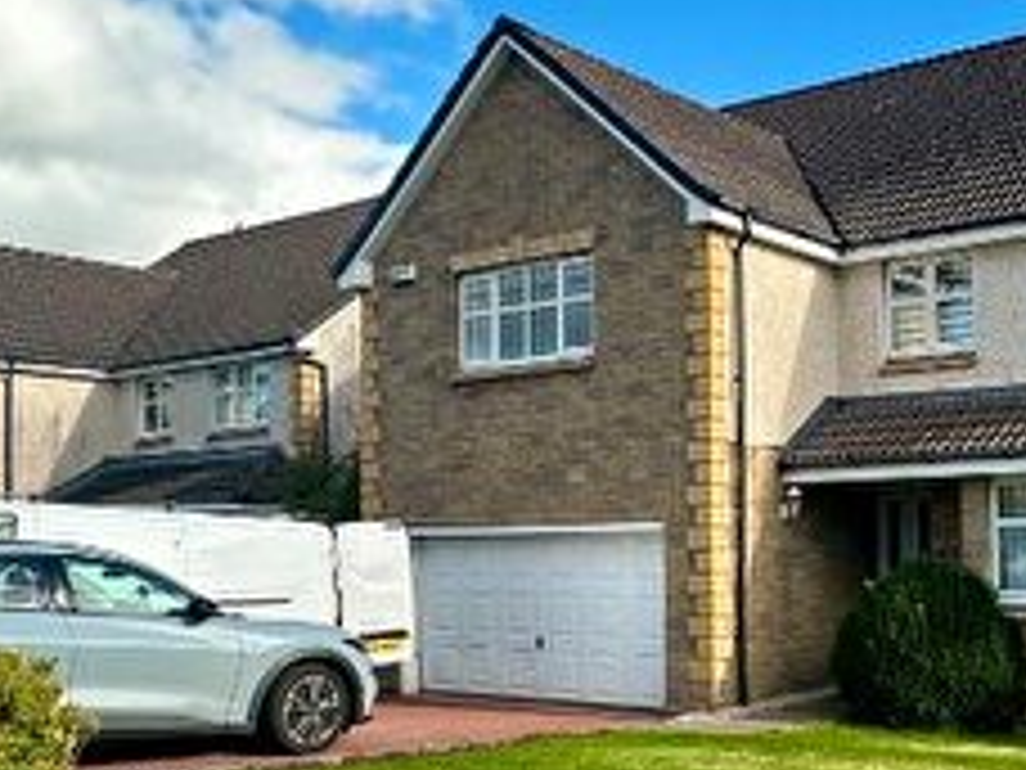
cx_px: 886
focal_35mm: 43
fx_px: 1274
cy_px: 498
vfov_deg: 33.4
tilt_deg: +1.6
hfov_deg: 41.1
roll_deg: +0.7
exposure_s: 1/790
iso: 40
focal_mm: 2.22
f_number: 2.2
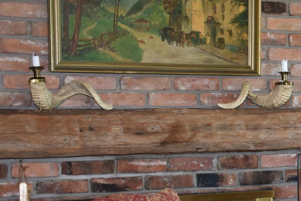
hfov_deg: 14.1
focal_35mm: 132
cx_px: 507
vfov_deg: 10.3
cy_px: 178
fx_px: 1104
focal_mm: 24
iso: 320
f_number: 4
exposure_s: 1/60
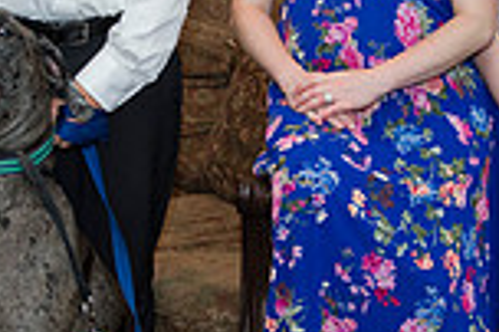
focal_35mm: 118
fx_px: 1634
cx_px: 259
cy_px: 145
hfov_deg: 17.4
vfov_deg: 11.6
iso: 1600
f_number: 3.2
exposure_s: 1/100
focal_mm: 31
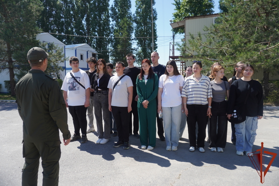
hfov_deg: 73.7
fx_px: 186
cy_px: 93
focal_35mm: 24
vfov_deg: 53.1
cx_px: 140
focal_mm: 16
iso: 100
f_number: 3.5
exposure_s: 1/800
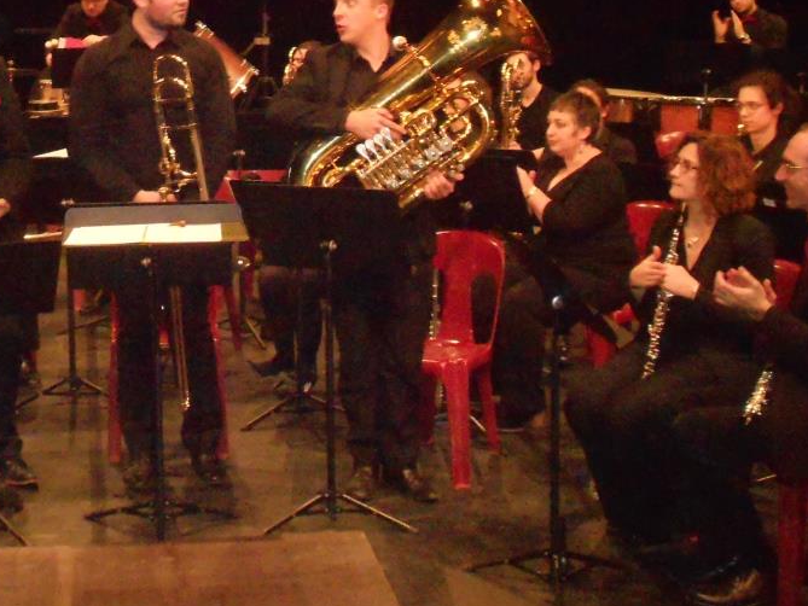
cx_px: 197
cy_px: 169
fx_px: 1751
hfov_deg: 25.7
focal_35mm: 75
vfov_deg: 19.5
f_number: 4.5
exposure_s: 1/60
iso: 1600
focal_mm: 8.8
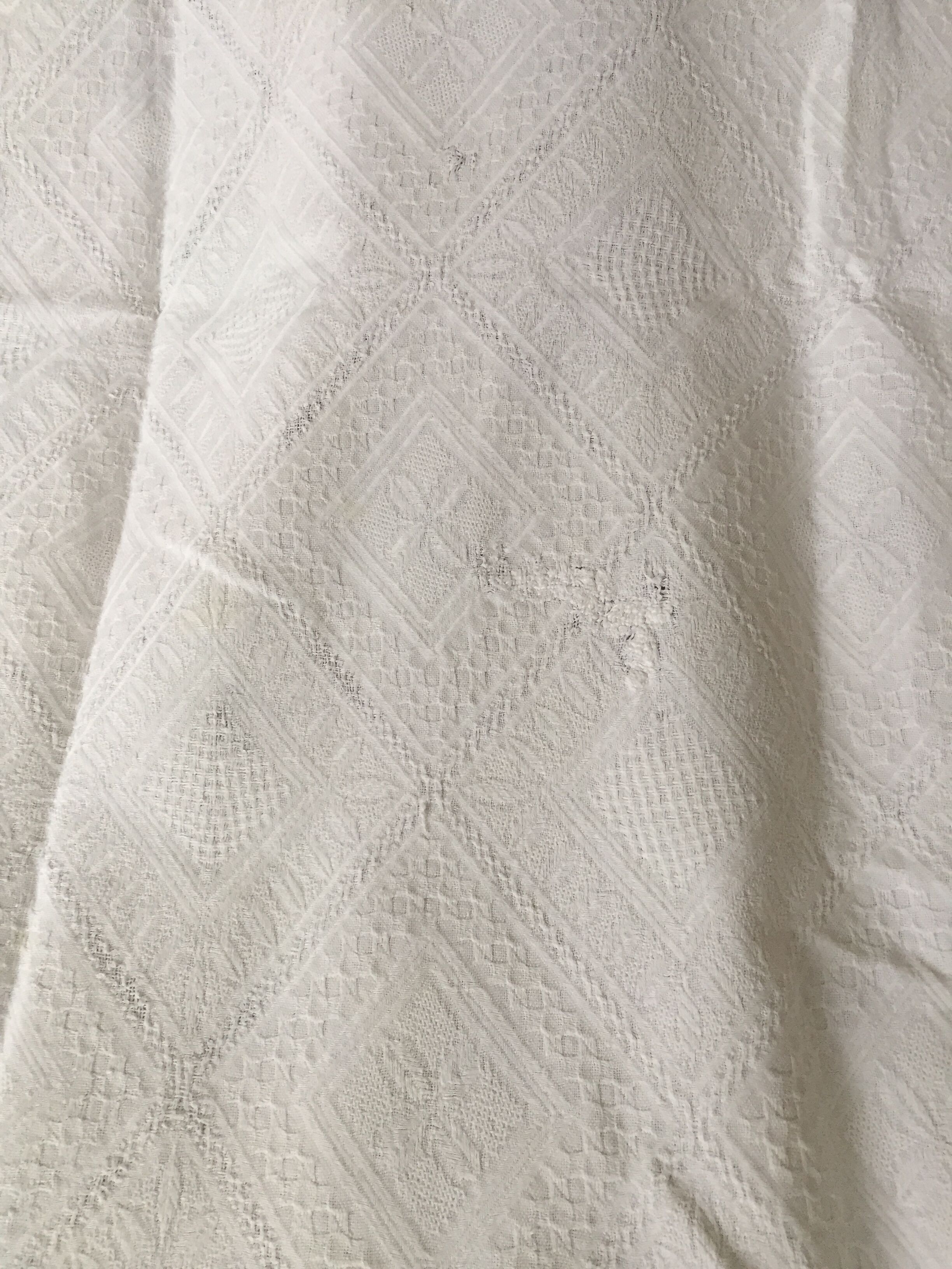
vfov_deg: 61.7
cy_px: 634
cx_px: 476
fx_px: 1063
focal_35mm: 29
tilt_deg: -61.1
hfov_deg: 48.2
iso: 100
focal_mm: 4.15
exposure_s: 1/33
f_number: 2.2
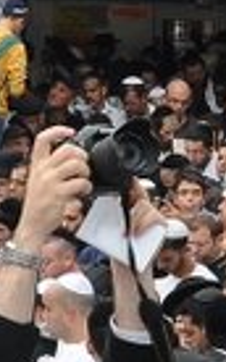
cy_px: 302
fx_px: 2242
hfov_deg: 5.8
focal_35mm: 227
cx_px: -8
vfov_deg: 9.2
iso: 250
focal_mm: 20
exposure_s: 1/200
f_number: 7.1
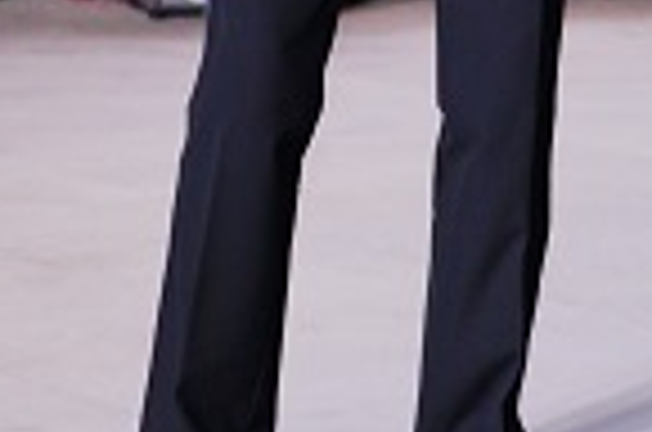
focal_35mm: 342
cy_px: -540
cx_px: 904
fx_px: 6180
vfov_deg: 3.9
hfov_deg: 6.0
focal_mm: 55
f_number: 2.8
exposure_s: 1/250
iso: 800
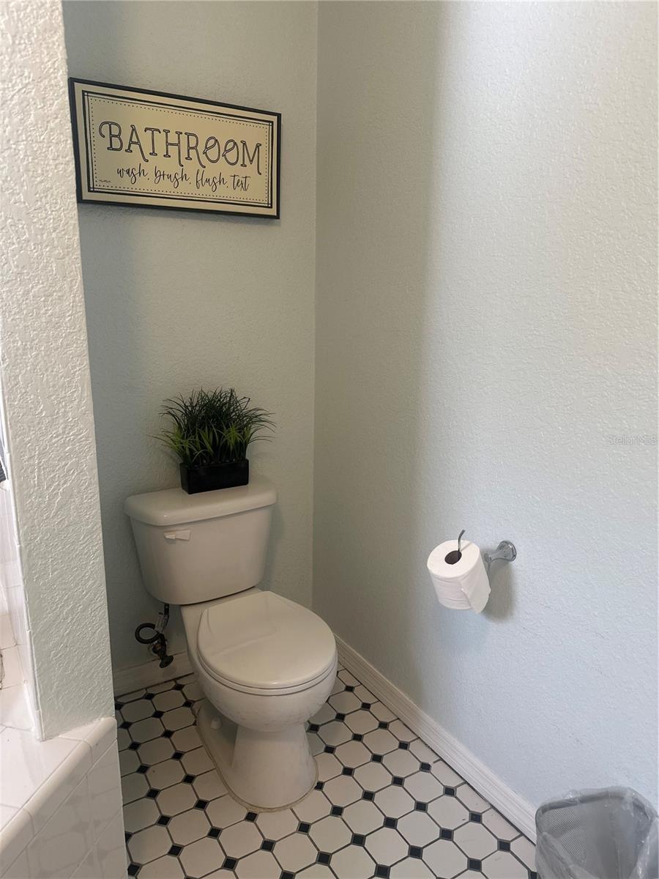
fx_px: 609
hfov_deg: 56.8
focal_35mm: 24
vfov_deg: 71.6
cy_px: 440
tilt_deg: -14.0
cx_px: 330
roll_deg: -0.8
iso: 160
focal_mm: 6.86
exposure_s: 1/60
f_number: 1.78
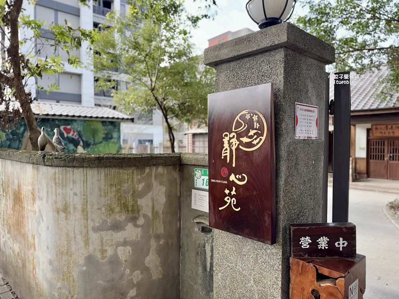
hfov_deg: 71.6
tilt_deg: -1.9
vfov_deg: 56.8
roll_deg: +1.3
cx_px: 200
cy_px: 150
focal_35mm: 24
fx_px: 277
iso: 64
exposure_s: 1/157
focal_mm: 6.76
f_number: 1.78
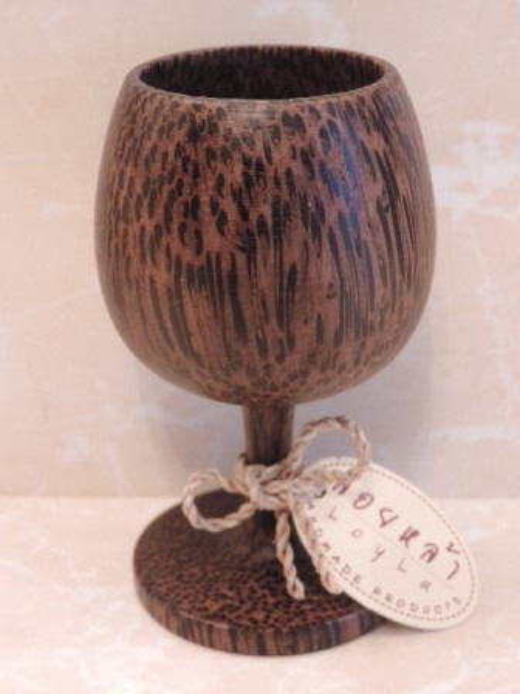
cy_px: 347
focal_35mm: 70
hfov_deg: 21.0
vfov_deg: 27.8
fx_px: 1402
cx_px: 260
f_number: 3.9
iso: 720
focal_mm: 12.4
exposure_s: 1/15
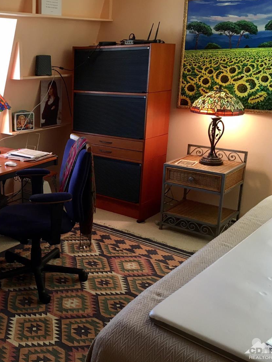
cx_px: 42
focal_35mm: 39
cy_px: 180
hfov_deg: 35.2
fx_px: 409
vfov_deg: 47.9
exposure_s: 1/30
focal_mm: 4.15
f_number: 2.2
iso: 80
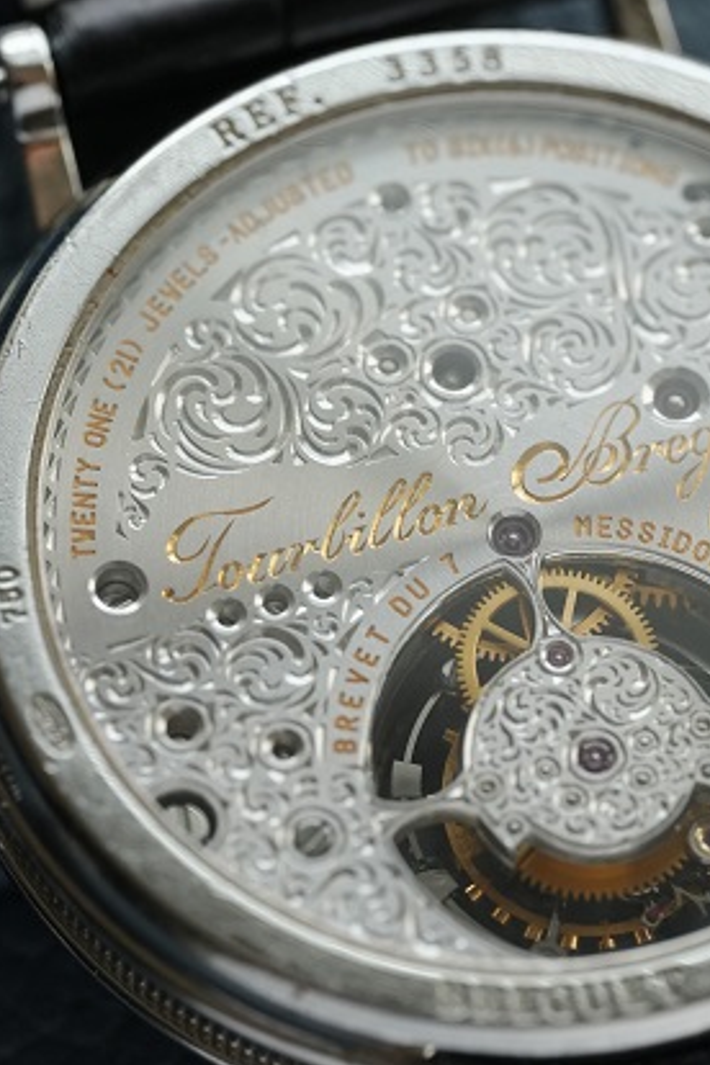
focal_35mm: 178
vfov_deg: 11.5
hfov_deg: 7.7
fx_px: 5265
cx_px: 502
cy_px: 552
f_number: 5.6
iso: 1600
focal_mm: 105
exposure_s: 1/250
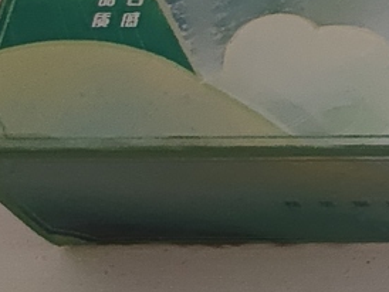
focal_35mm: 112
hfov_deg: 14.0
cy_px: -81
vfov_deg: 12.8
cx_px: 839
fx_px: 1260
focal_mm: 6.72
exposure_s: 1/50
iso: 1118
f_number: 1.69
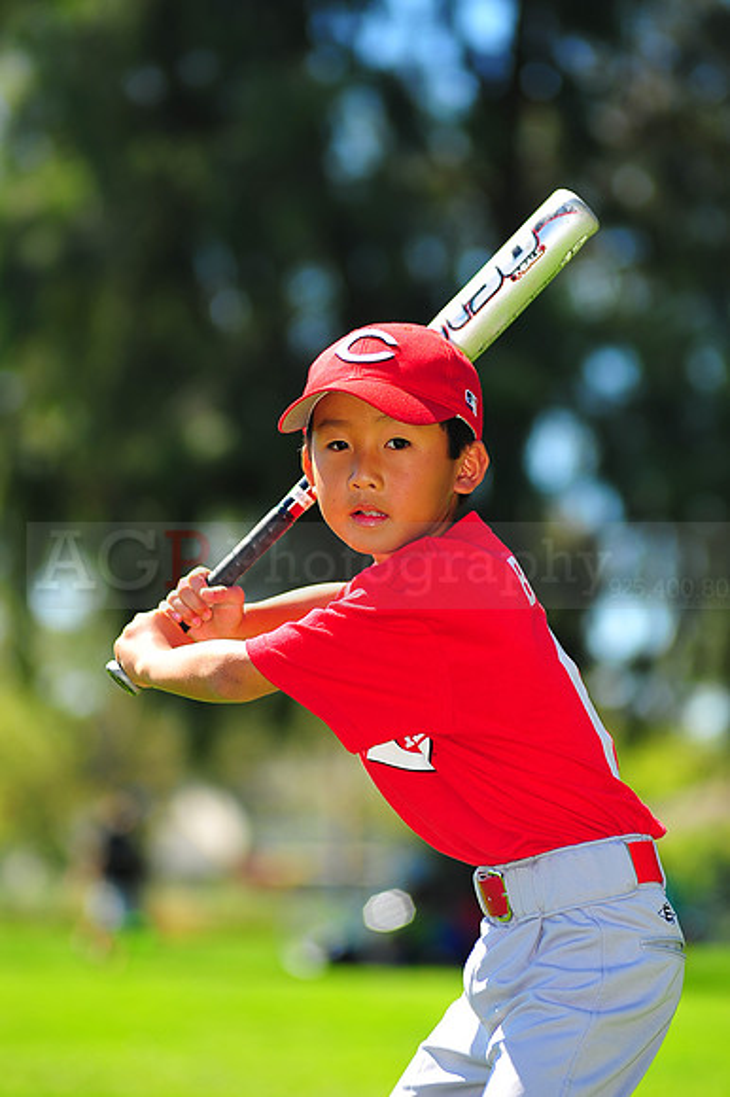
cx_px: 365
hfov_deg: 7.6
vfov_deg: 11.4
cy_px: 548
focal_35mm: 180
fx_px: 5481
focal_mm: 180
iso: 200
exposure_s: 1/640
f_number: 4.5
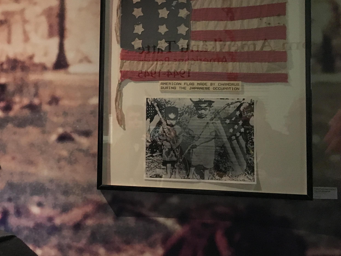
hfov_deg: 39.2
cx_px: 79
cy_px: 99
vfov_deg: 30.8
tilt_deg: +5.7
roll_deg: -1.4
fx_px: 463
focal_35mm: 47
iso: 500
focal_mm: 4.15
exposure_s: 1/15
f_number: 2.2
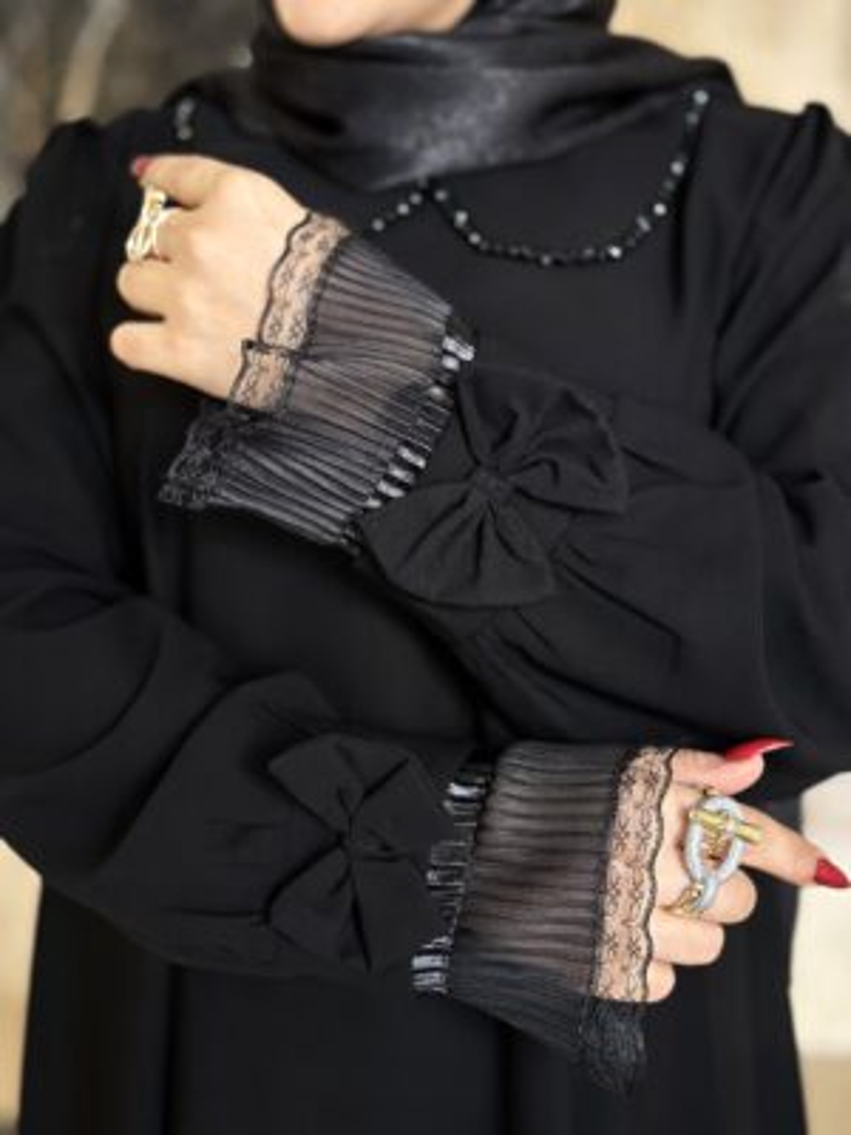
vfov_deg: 39.7
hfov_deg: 30.3
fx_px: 1573
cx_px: 426
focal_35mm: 48
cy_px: 568
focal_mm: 6.86
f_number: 1.78
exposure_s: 1/40
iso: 640
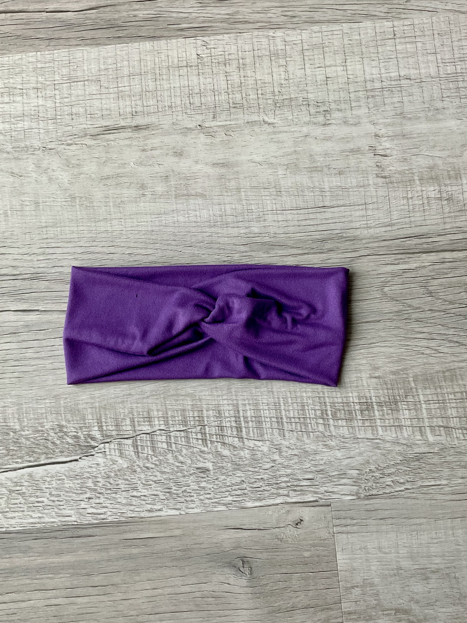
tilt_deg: -81.4
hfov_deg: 41.8
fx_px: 612
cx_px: 249
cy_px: 313
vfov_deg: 54.0
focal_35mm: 34
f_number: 1.8
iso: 50
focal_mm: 3
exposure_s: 1/100
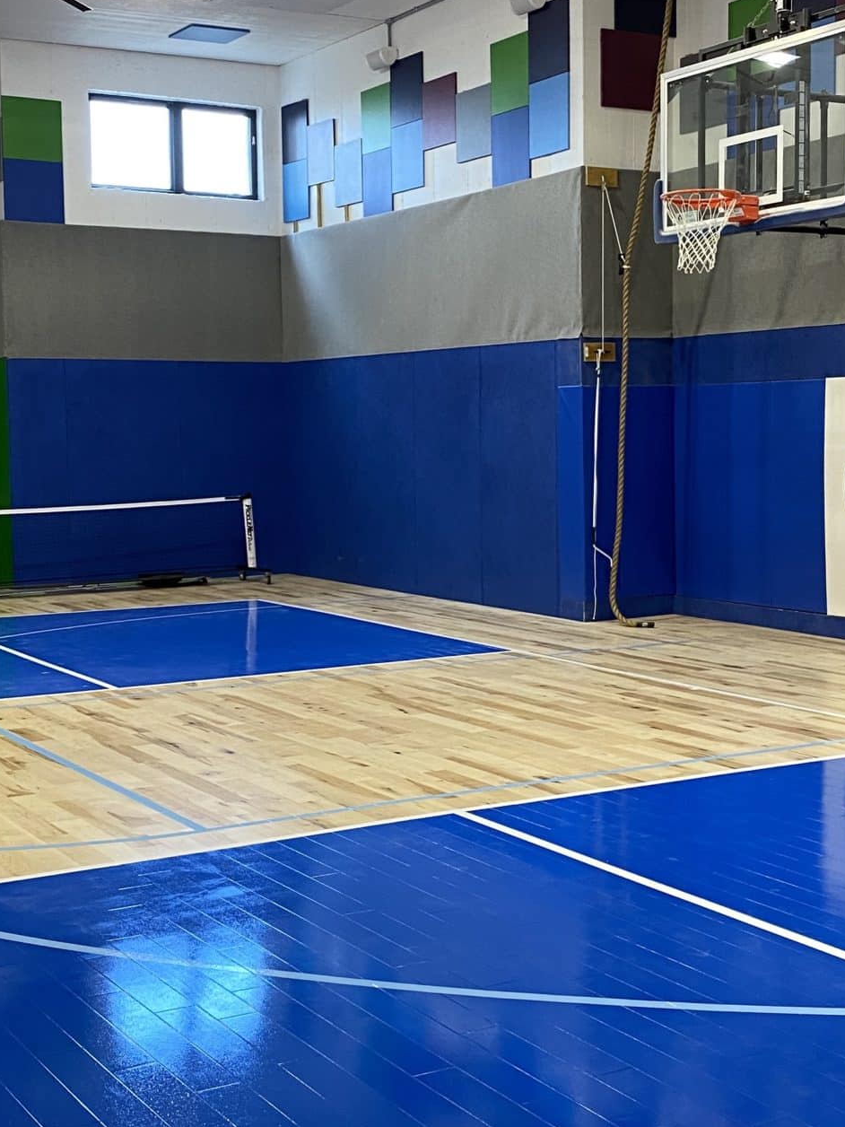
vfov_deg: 36.2
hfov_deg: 27.5
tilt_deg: -4.0
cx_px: 483
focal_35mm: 53
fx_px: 1725
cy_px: 569
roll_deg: +0.1
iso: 100
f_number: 1.8
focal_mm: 4.25
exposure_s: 1/60
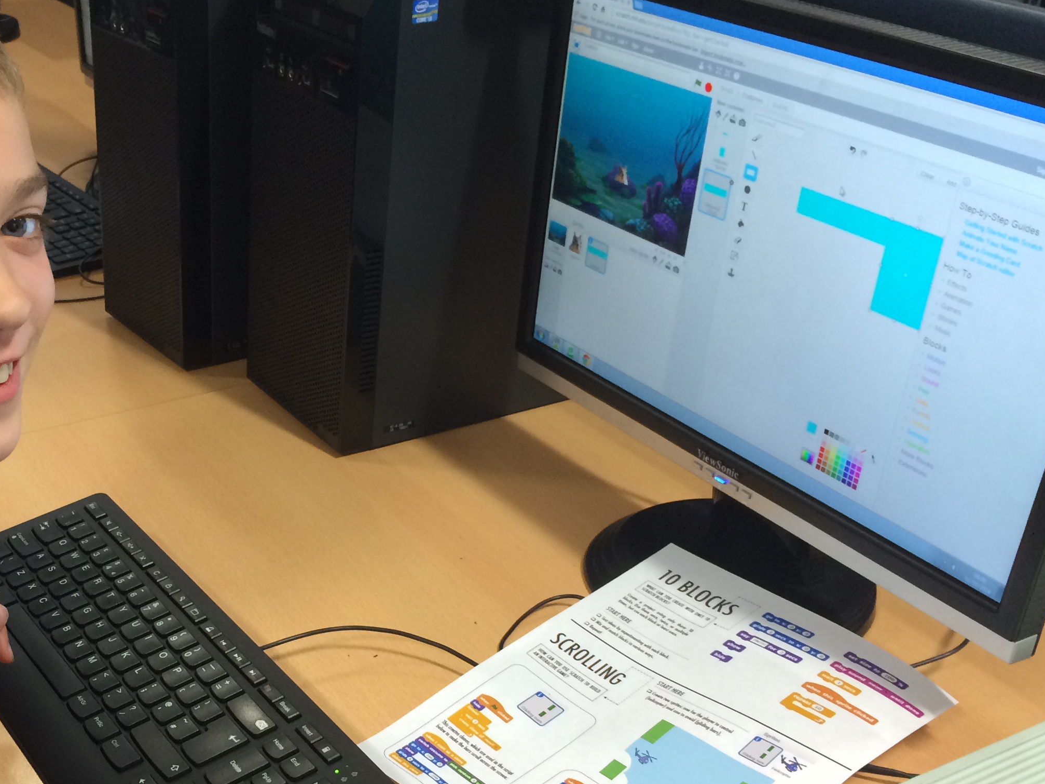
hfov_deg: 39.2
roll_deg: -0.5
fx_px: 1419
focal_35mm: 47
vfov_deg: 30.6
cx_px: 245
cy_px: 526
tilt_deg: -31.0
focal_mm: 4.15
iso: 125
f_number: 2.2
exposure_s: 1/30
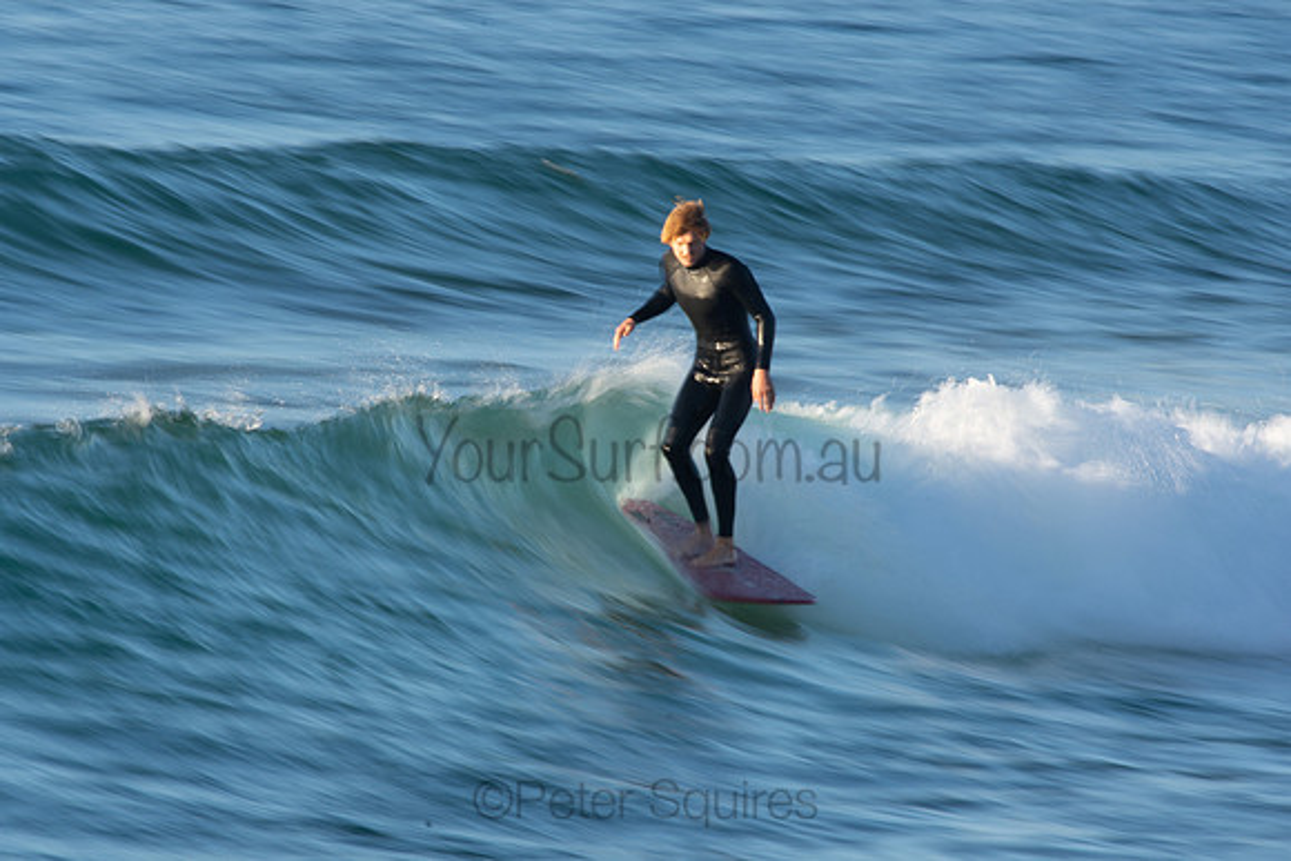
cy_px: 430
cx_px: 646
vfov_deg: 1.8
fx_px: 26901
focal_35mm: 750
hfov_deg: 2.7
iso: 100
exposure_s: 1/15
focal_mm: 500
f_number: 22
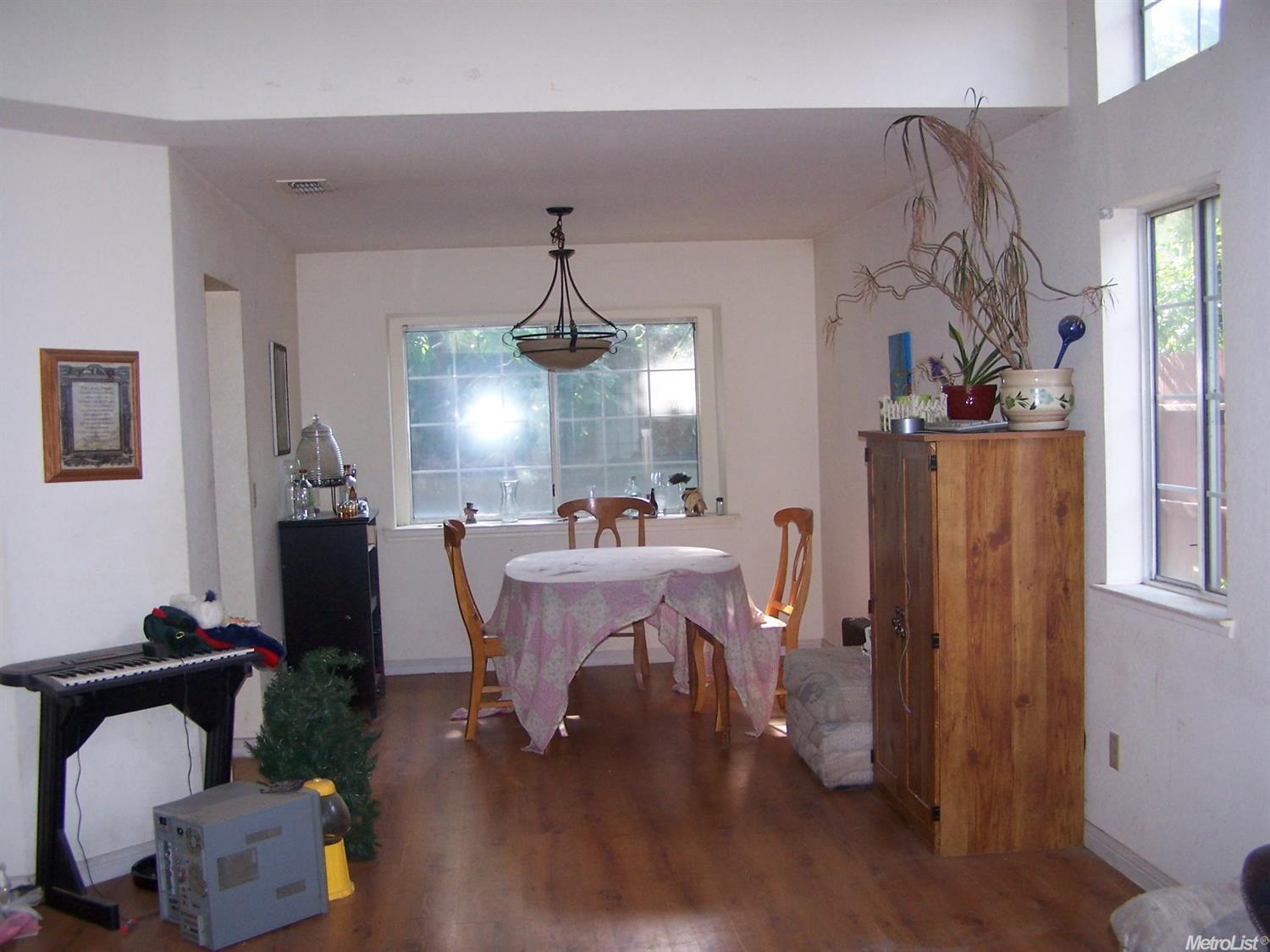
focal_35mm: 38
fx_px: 1394
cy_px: 476
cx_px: 635
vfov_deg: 37.7
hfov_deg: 49.0
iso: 140
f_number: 2.8
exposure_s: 1/60
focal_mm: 6.3
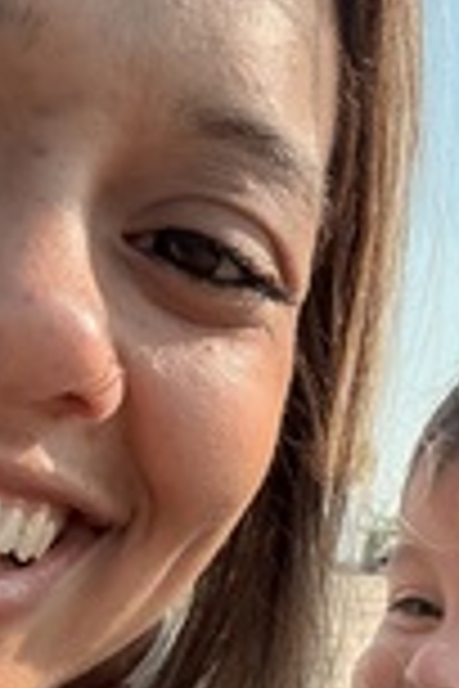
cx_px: 290
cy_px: 823
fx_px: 1492
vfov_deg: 23.7
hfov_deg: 17.5
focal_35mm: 78
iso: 32
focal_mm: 2.69
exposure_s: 1/422
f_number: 1.9
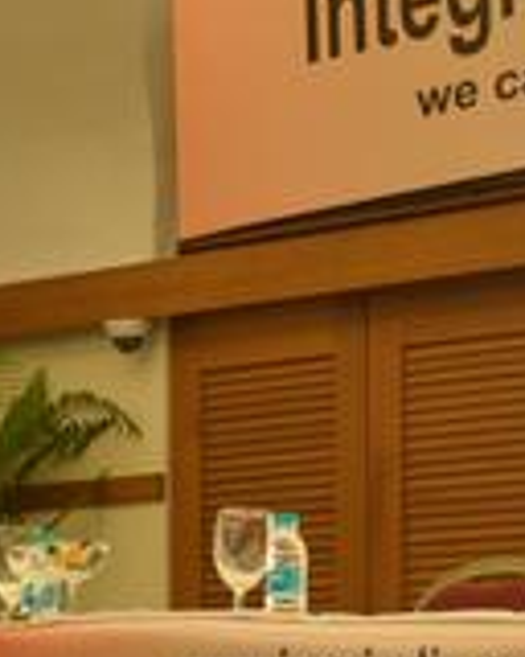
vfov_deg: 10.8
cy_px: 474
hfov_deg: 8.6
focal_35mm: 179
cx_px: 201
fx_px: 3477
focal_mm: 34
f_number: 5
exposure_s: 1/80
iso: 1600
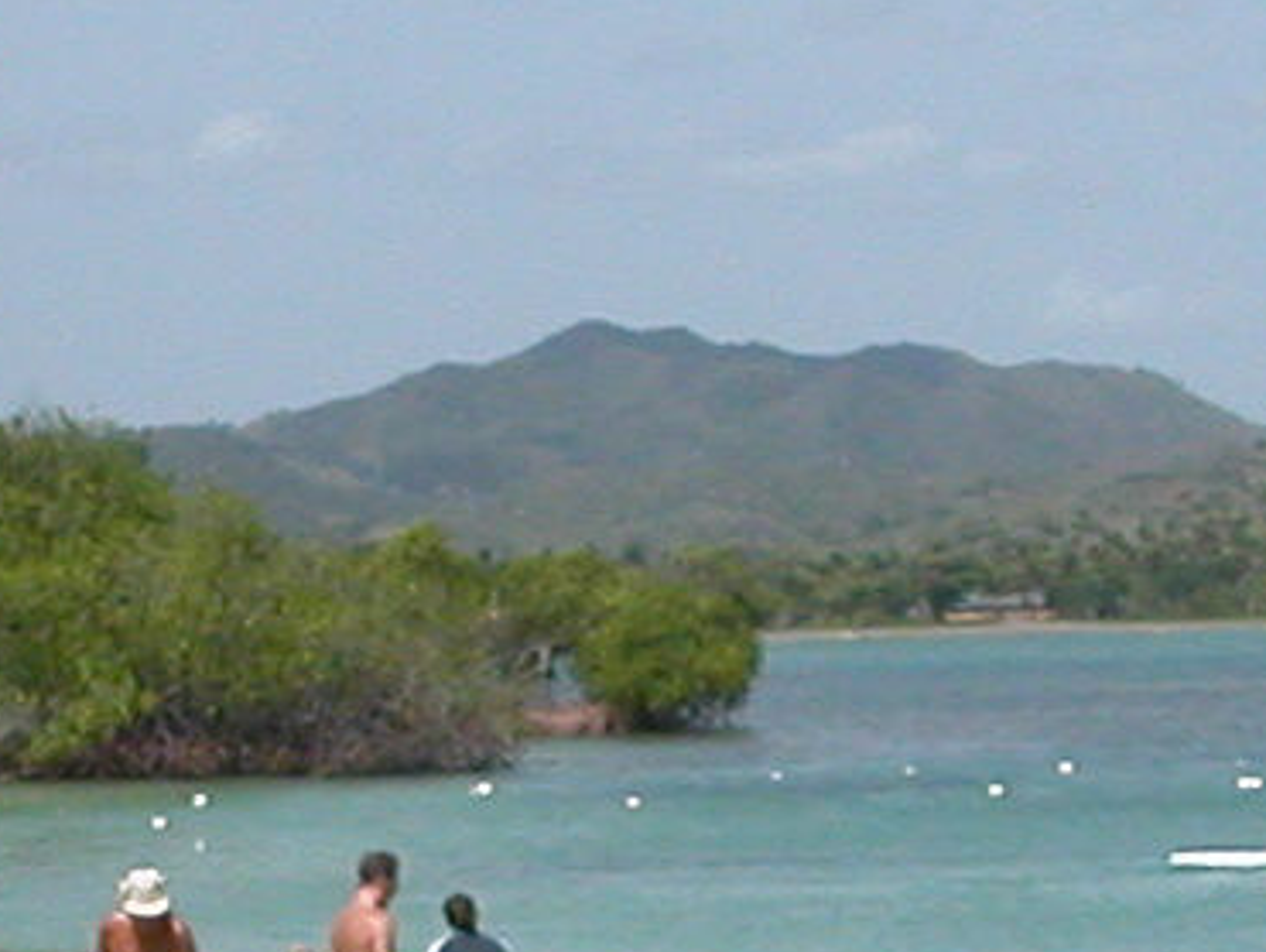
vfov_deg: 9.2
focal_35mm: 160
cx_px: 879
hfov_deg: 12.3
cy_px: 976
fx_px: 5855
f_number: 2.7
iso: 100
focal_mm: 5.6
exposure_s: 1/2141
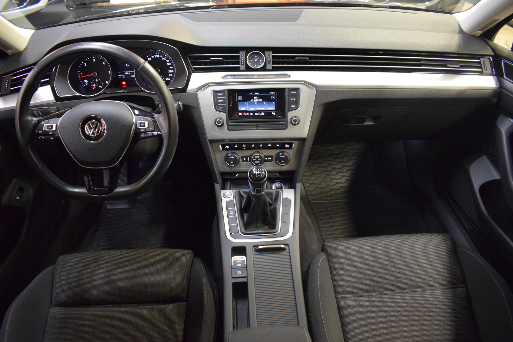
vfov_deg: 47.9
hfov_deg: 67.4
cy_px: 171
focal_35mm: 27
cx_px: 256
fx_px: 385
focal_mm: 18
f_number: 3.5
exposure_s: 1/30
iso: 3200
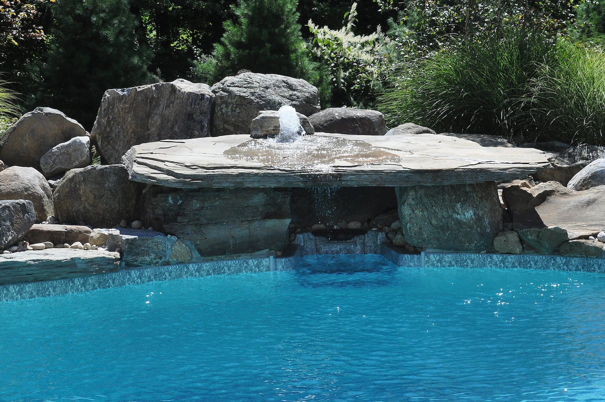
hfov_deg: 27.0
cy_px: 201
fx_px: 1259
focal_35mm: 75
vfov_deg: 18.1
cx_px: 302
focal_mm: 50
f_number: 13
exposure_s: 1/640
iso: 800
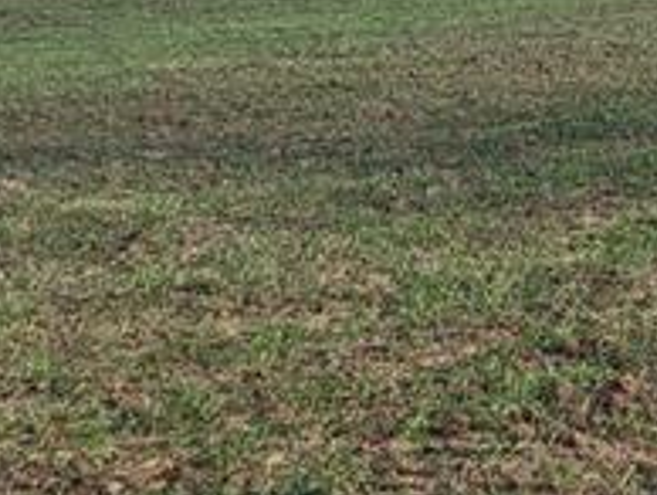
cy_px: -149
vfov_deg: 10.6
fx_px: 2603
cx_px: 738
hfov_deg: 14.0
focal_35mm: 137
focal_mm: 5.4
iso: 40
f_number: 1.8
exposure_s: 1/1493
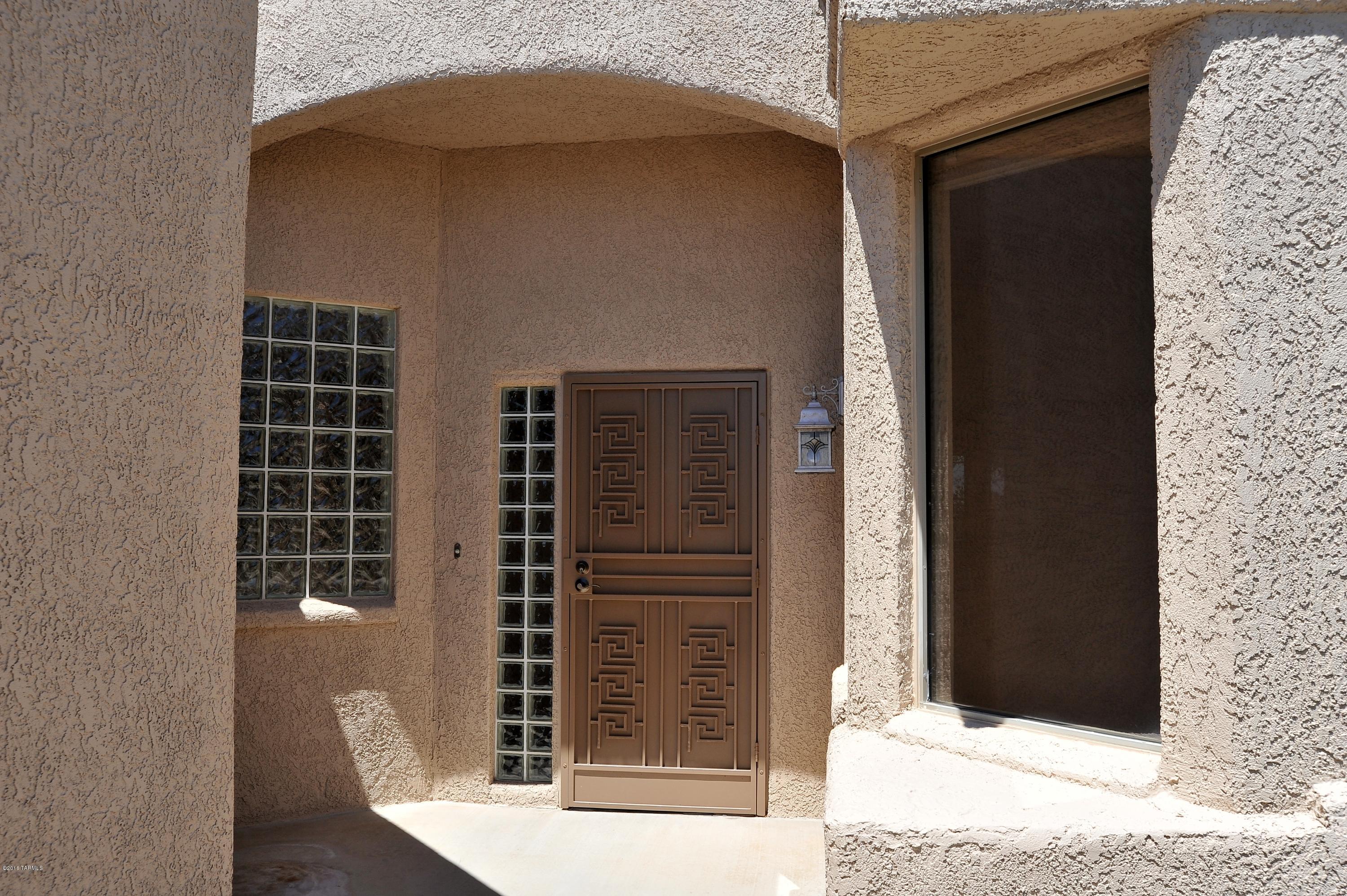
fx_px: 1197
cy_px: 448
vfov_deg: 41.1
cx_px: 674
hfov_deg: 58.7
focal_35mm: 32
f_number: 14
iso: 320
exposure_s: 1/250
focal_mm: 32
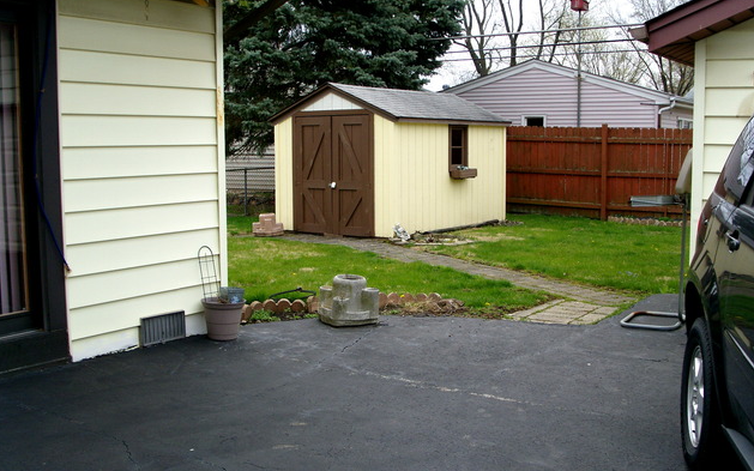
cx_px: 372
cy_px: 241
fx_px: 842
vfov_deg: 31.2
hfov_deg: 48.2
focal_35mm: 41
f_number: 2.8
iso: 80
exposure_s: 1/800
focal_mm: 7.8
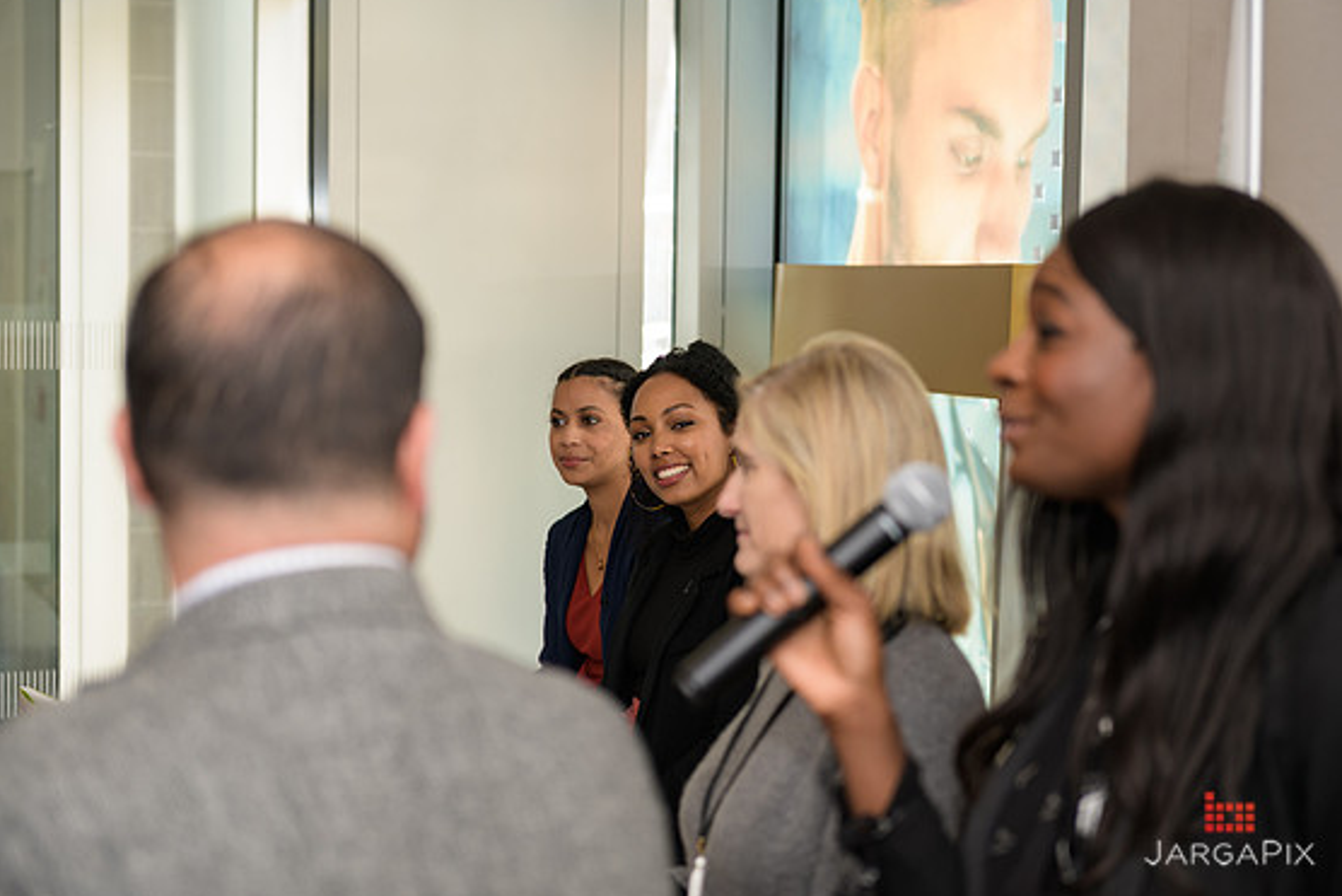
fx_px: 2722
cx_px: 676
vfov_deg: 18.7
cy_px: 450
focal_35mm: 73
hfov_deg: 27.7
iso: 200
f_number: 3.2
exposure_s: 1/125
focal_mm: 70
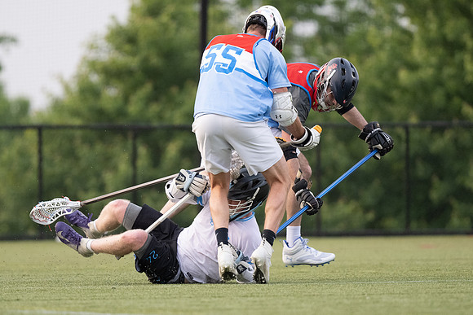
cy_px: 172
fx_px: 8772
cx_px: 187
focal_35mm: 668
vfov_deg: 2.1
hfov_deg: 3.1
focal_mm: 500
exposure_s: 1/1000
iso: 3600
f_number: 5.6
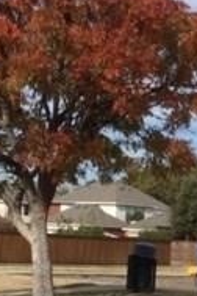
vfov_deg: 18.6
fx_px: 895
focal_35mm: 109
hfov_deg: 12.2
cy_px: 232
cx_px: 253
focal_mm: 3.3
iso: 25
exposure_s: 1/1812
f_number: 2.4
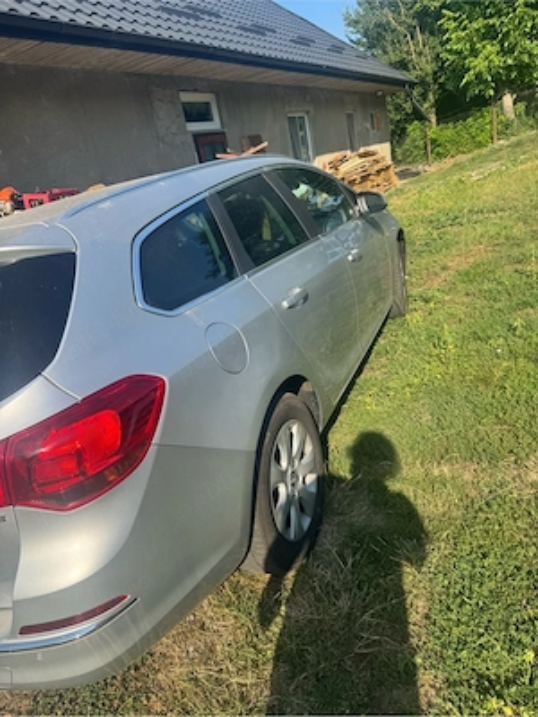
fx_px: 497
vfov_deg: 71.6
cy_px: 358
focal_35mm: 24
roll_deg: +11.9
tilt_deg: -20.5
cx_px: 269
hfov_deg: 56.8
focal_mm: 6.76
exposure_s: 1/2252
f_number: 1.78
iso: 80
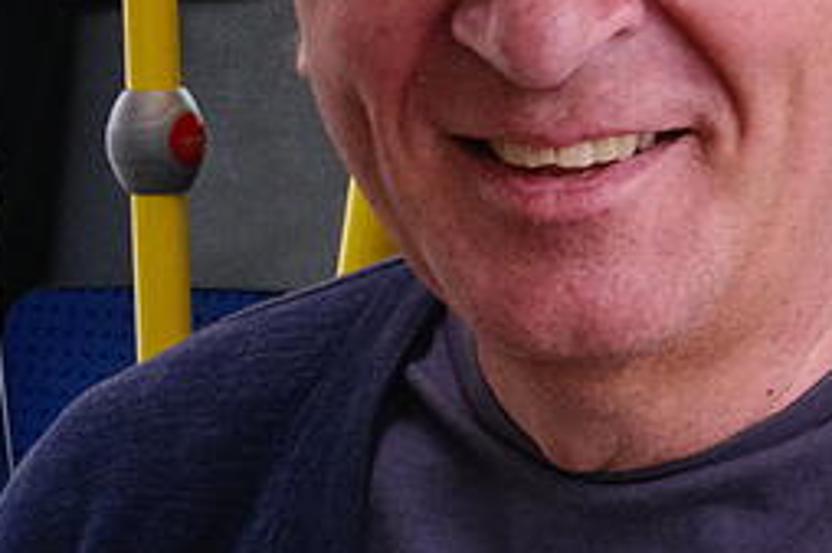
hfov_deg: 15.6
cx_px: 629
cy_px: -172
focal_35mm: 131
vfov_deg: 10.2
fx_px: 3025
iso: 1600
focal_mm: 27
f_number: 16
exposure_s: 1/20
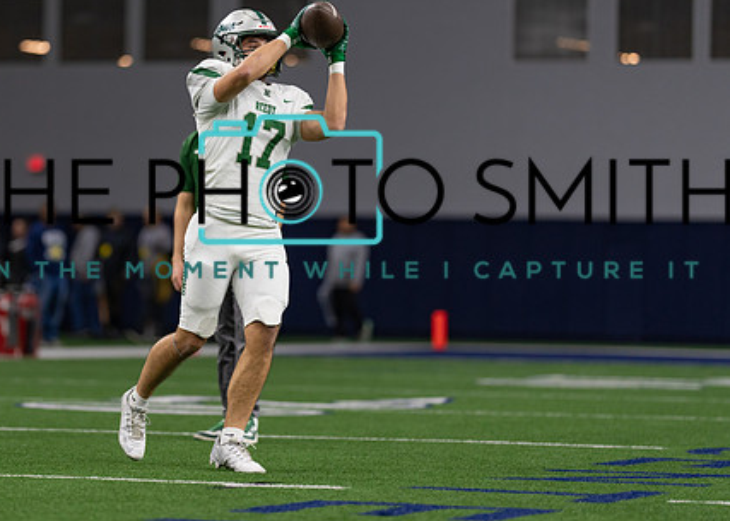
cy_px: 196
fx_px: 3981
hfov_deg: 10.5
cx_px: 238
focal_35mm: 192
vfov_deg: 7.5
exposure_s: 1/1000
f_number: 1.8
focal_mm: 135
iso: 640
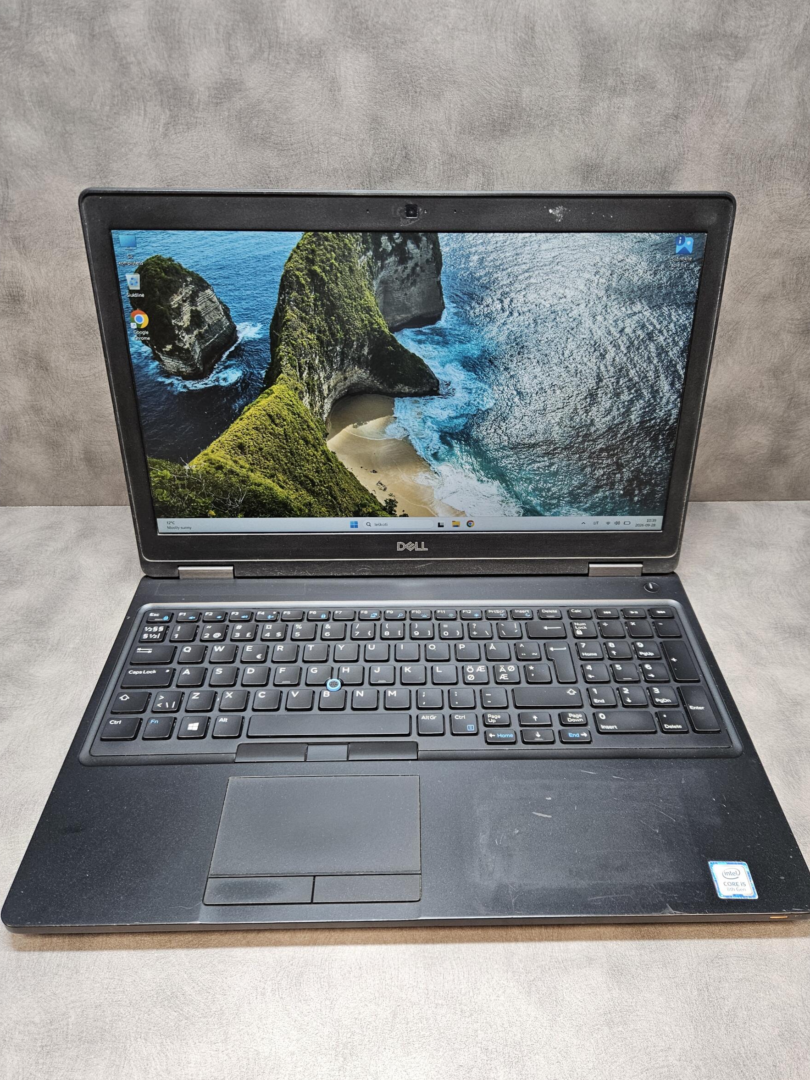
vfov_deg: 69.4
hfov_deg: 54.8
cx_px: 434
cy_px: 513
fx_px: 780
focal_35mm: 25
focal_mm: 5.4
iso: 250
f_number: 1.8
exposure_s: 1/100
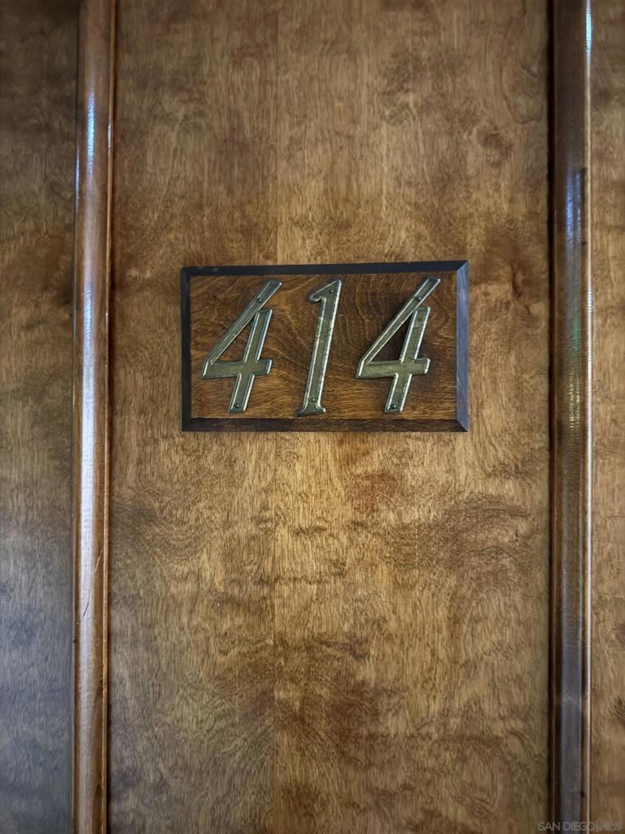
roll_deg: +0.3
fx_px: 578
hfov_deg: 56.8
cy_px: 417
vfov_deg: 71.6
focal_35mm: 24
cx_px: 312
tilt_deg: +0.3
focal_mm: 6.76
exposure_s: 1/9
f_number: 1.78
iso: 2000
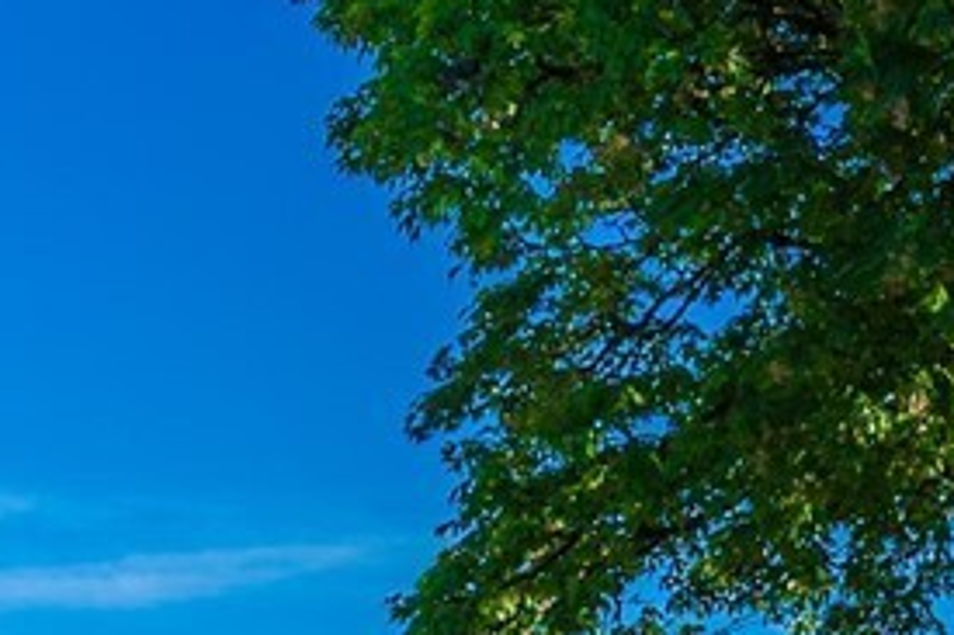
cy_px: 1131
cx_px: 23
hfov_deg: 13.7
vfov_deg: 8.9
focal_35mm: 148
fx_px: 3920
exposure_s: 1/320
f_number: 7.1
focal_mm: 24
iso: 80
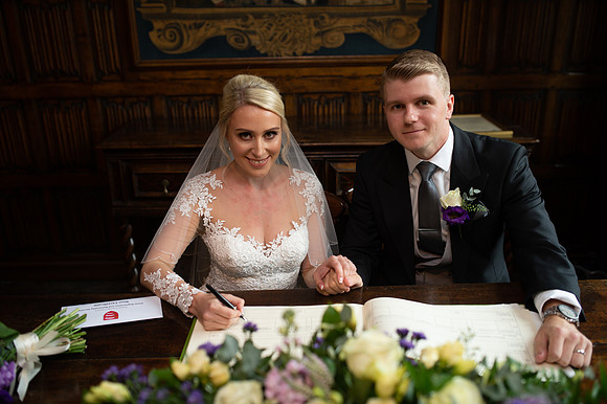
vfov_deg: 37.8
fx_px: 590
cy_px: 202
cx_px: 304
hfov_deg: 54.5
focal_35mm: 35
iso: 250
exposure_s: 1/80
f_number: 2.5
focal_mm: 35
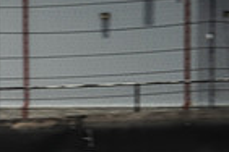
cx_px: -208
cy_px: 281
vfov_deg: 1.4
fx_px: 6233
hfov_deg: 2.1
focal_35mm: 980
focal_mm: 158.8
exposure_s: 1/400
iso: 160
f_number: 8
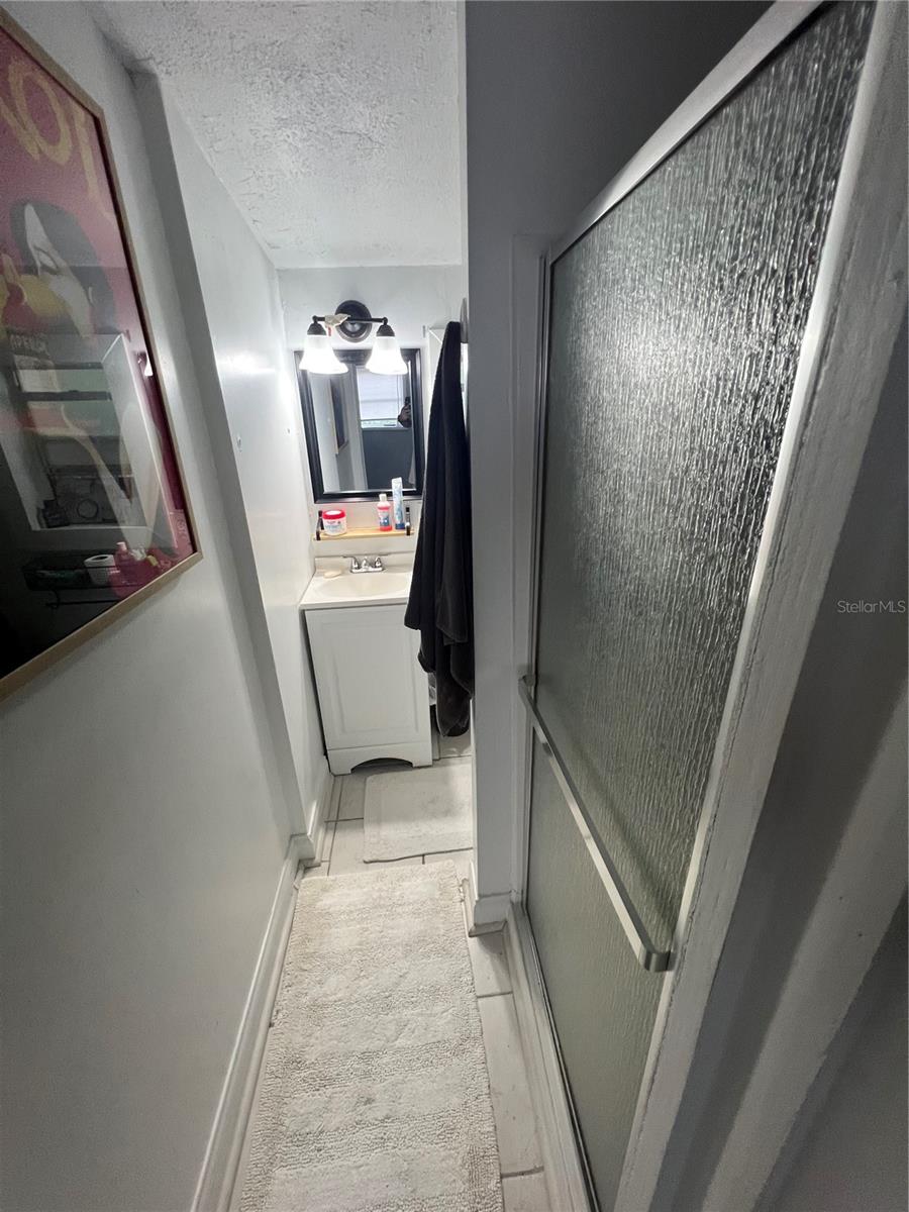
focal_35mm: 13
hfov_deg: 89.9
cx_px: 454
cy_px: 606
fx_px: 455
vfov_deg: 106.2
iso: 250
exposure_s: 1/120
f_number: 1.8
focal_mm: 1.57
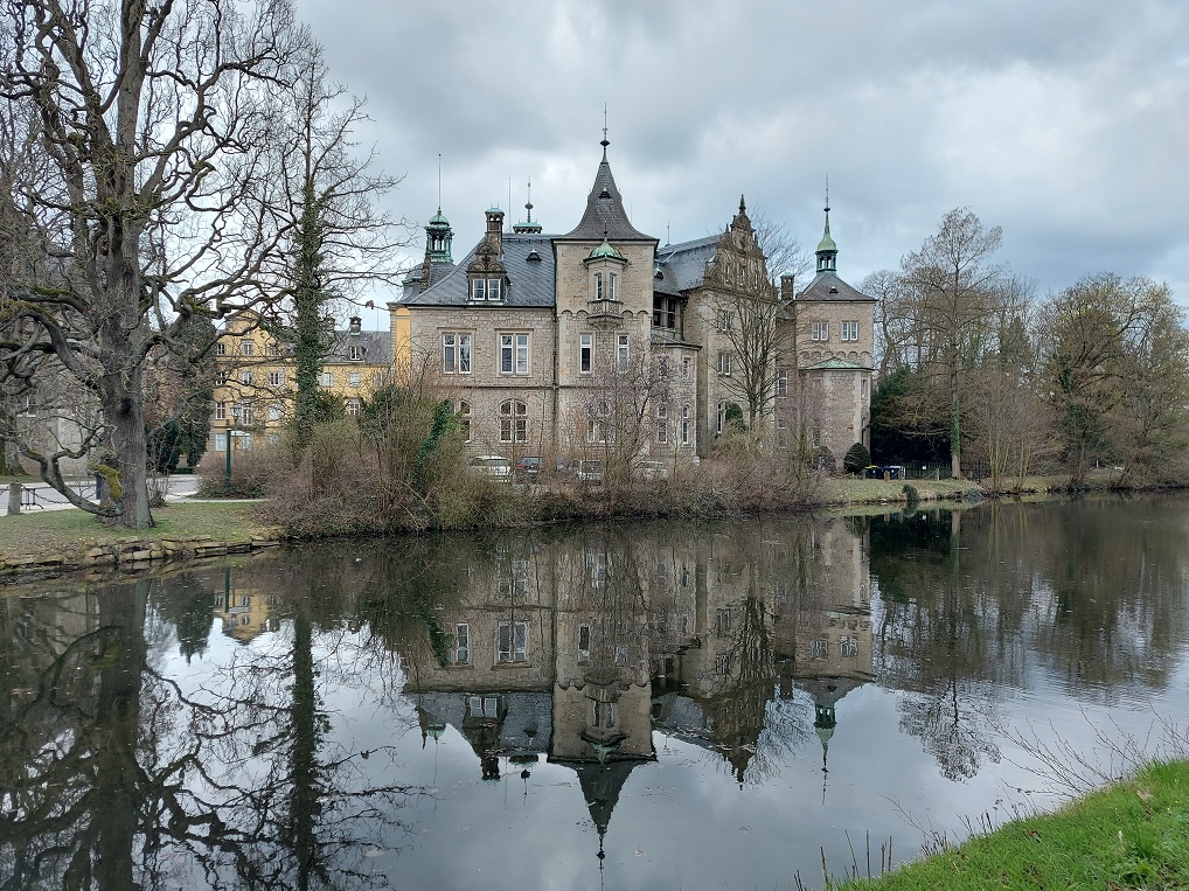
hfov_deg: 71.6
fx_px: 824
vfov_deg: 56.8
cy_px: 446
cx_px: 594
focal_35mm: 24
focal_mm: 5.23
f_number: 1.8
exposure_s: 1/102
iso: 32
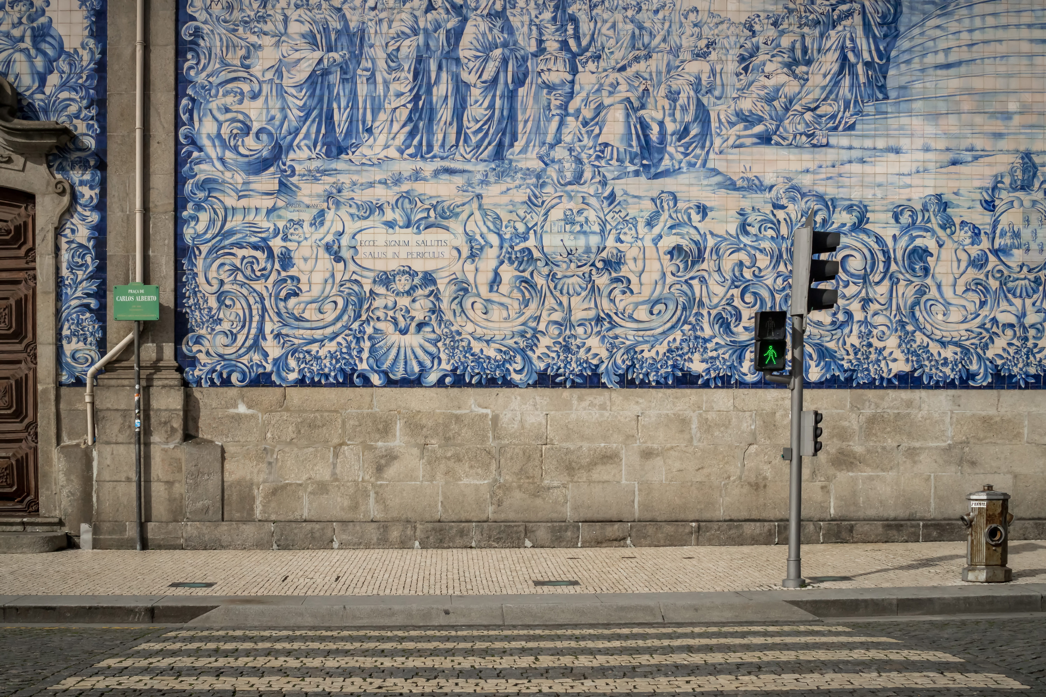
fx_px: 1307
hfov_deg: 43.6
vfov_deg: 29.8
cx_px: 523
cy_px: 348
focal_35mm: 45
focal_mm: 30
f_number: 11
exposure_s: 1/2000
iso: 800
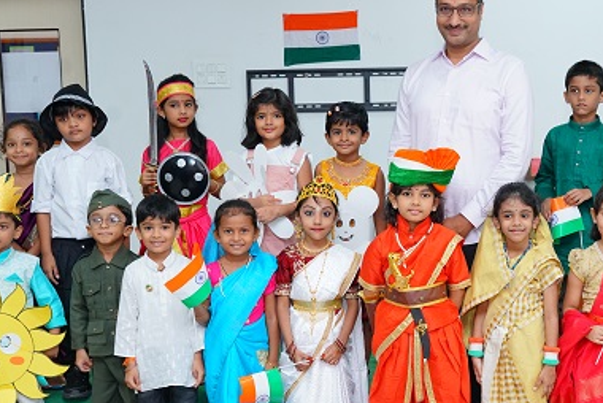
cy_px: 255
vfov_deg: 20.3
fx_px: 1123
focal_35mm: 67
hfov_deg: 29.8
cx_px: 421
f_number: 6.3
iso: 1600
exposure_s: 1/160
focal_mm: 32
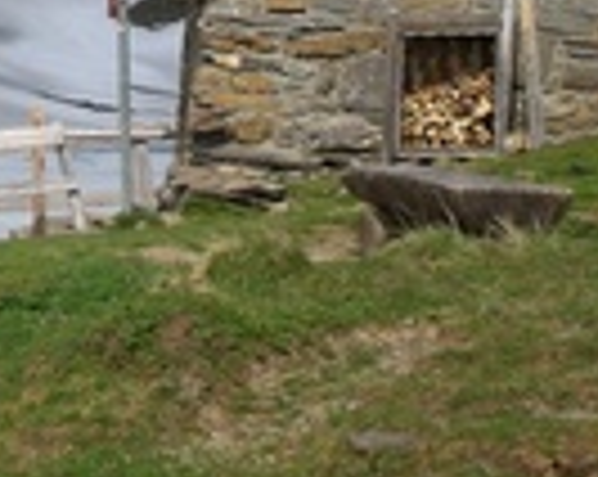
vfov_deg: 7.0
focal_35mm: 220
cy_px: -68
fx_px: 3888
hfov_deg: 8.8
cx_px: 108
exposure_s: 1/320
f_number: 6.4
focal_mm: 12.47
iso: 50
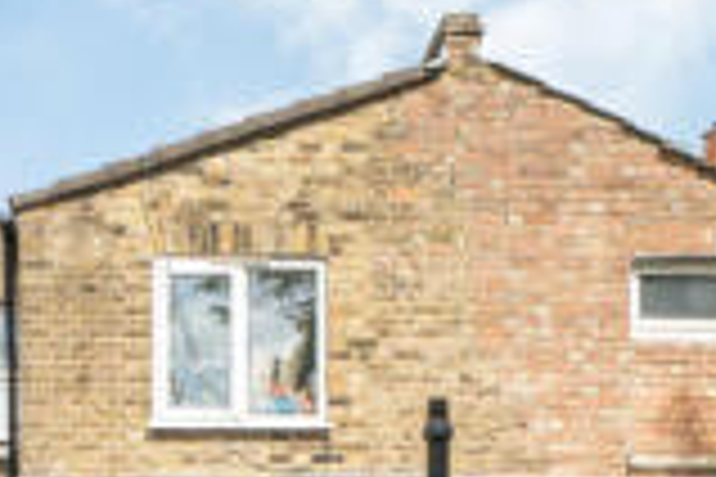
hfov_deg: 26.4
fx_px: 1492
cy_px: 686
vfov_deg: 16.7
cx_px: 122
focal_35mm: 75
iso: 400
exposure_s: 1/500
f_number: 8
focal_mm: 17
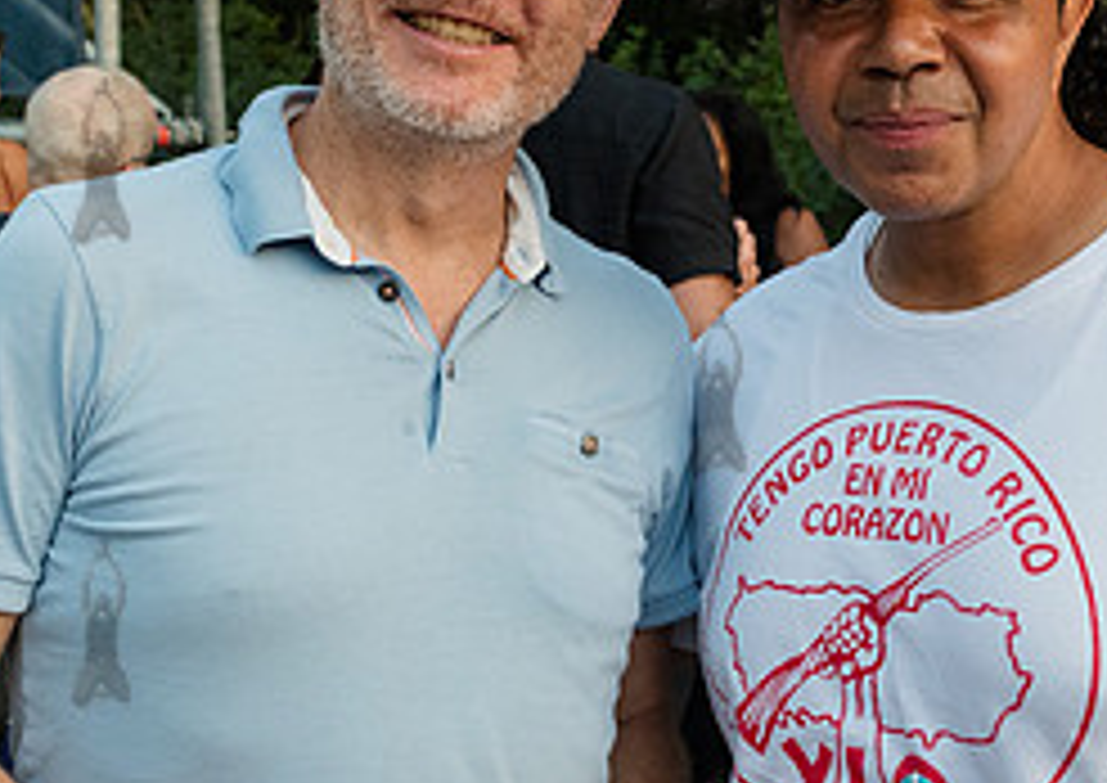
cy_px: 295
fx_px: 2131
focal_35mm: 68
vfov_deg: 20.8
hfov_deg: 29.1
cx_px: 657
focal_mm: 24
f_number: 4.5
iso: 2000
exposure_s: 1/320
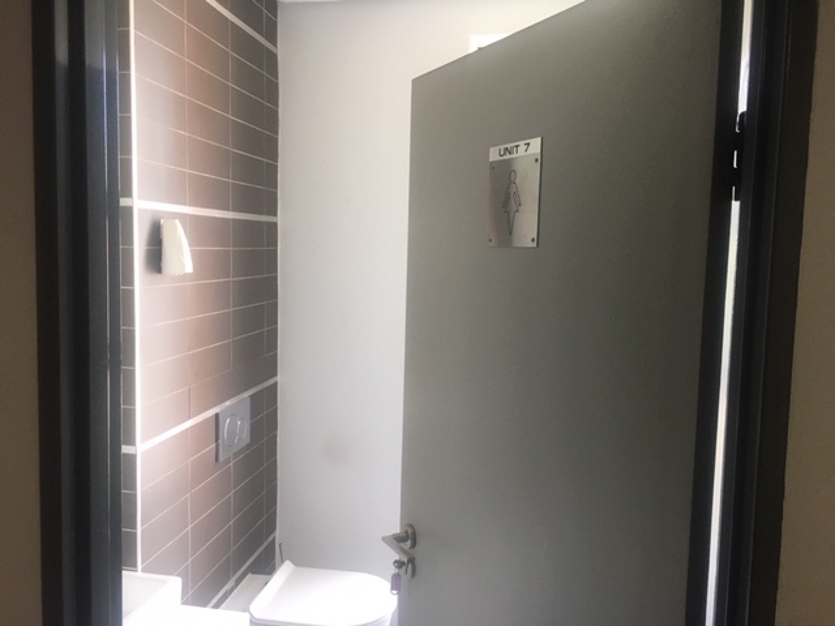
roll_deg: -0.8
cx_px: 418
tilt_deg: -6.0
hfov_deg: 61.7
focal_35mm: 29
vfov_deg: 48.2
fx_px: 700
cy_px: 313
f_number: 2.2
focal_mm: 4.15
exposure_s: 1/33
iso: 64
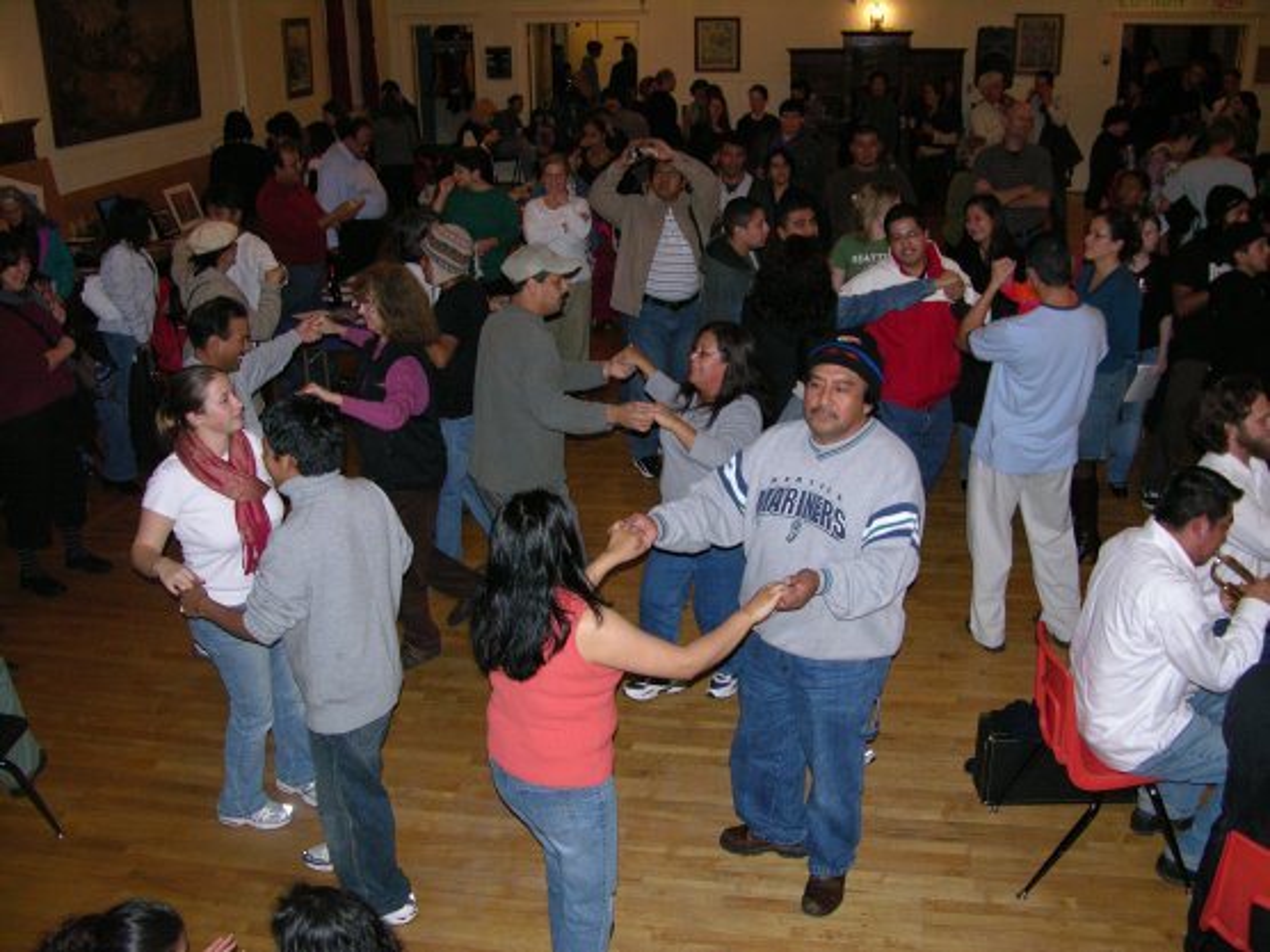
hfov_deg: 52.6
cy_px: 476
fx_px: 1284
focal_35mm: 35
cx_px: 635
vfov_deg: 40.7
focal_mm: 8.9
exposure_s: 1/60.1
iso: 200
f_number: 2.8
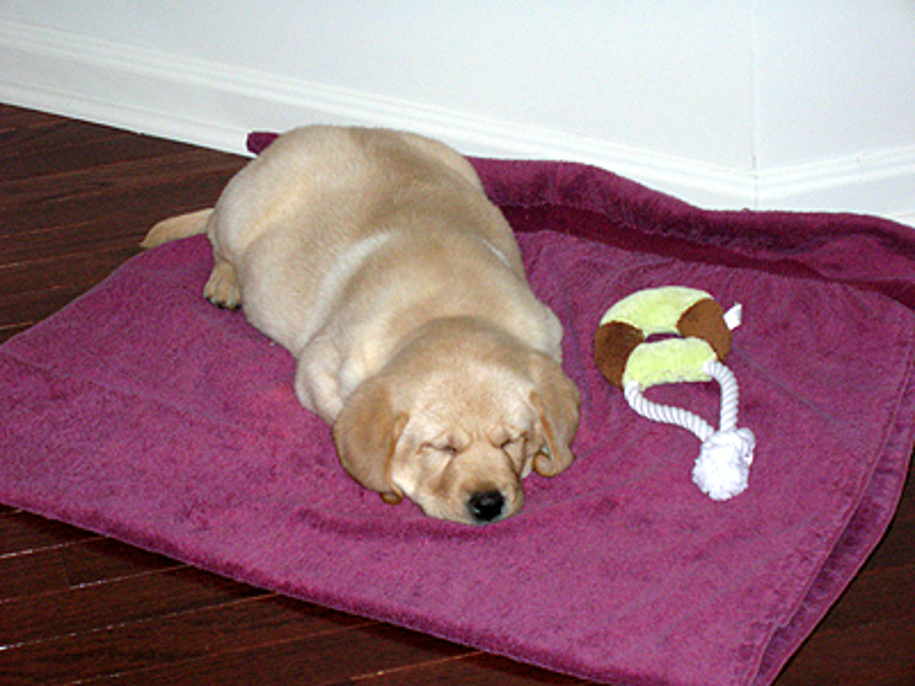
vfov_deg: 14.5
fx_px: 2696
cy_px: 343
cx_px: 458
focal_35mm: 102
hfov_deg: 19.3
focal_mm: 17.1
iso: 200
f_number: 4.9
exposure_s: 1/60.1
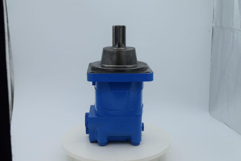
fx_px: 341
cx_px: 120
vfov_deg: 26.5
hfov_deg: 38.9
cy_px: 80
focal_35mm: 51
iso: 400
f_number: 7.1
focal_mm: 34
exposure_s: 1/200
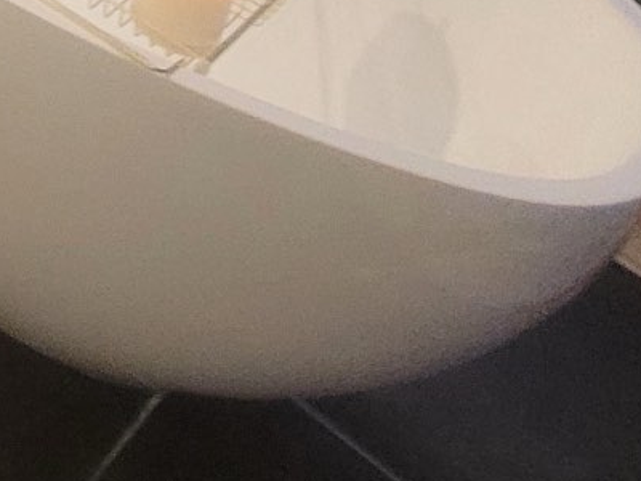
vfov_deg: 15.5
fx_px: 1204
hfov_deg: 19.5
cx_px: -593
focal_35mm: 65
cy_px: -592
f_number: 2.2
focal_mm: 1.74
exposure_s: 1/50
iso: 400
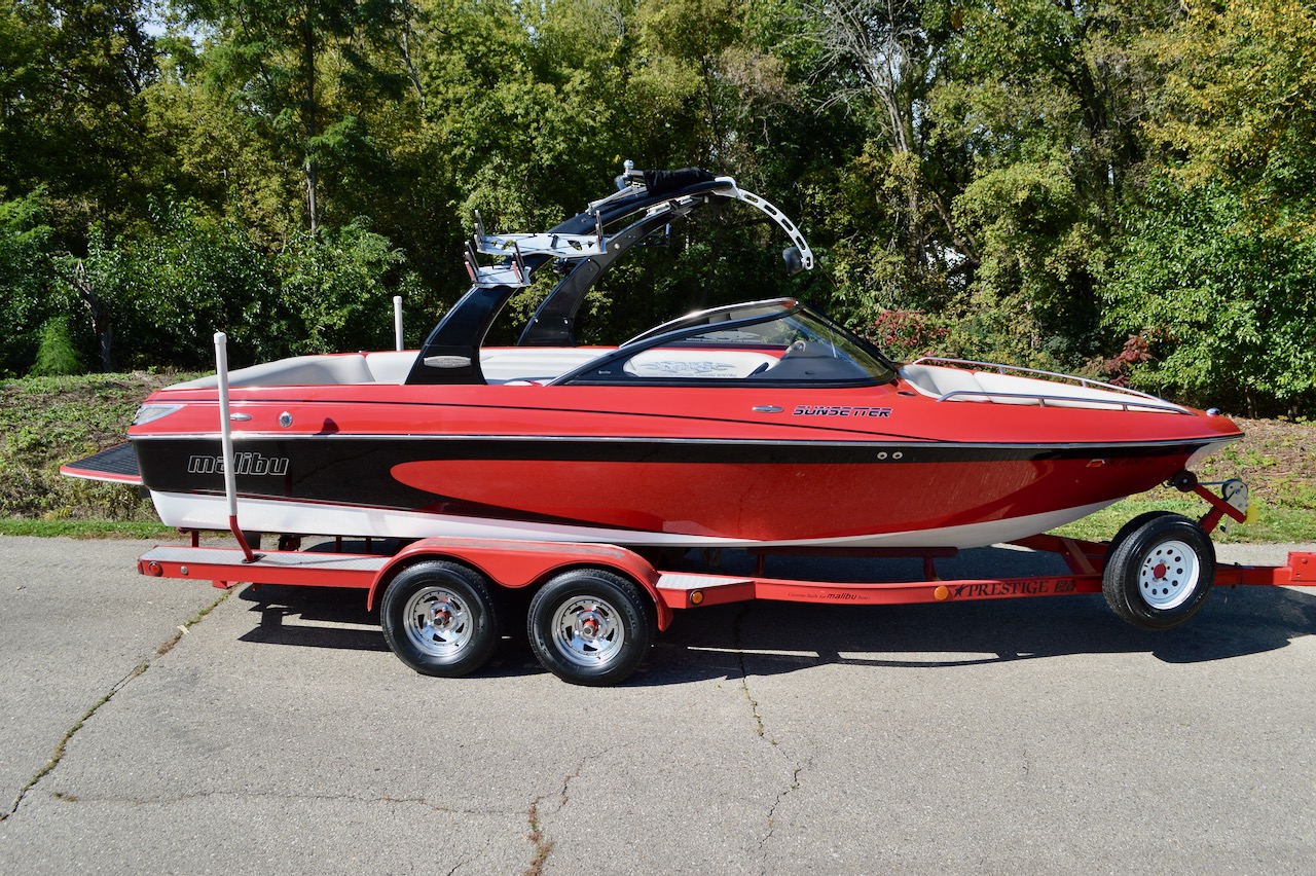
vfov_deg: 43.6
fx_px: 1096
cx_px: 658
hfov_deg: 62.0
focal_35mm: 30
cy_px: 438
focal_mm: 20
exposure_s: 1/250
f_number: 8
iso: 100
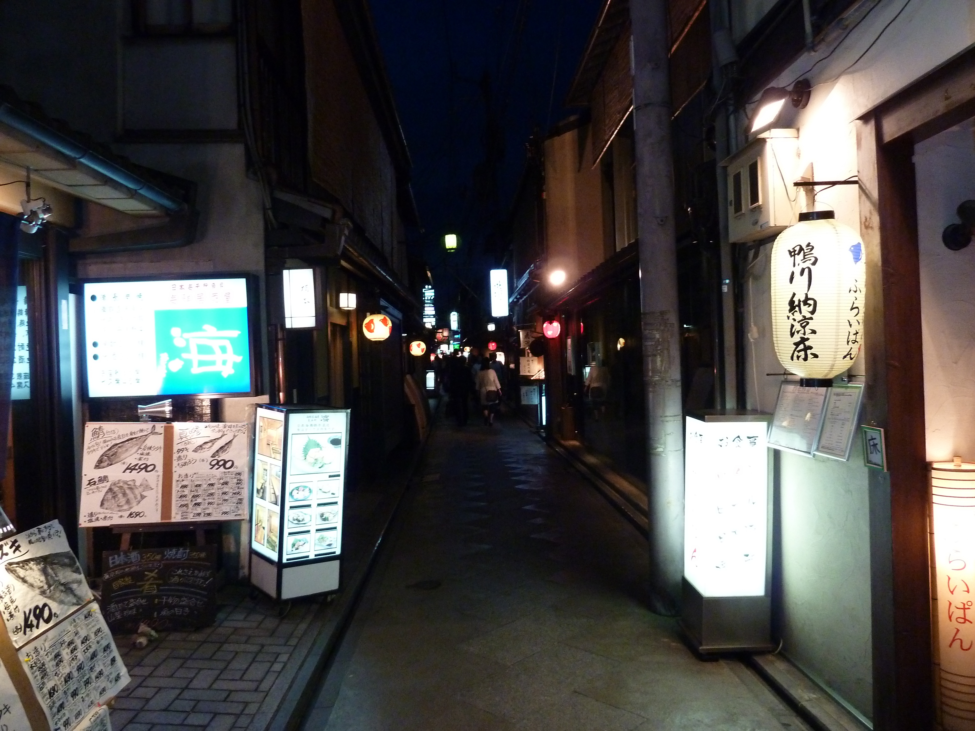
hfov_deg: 69.4
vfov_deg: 54.9
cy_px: 366
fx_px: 704
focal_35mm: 25
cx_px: 488
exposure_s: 1/30
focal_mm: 4.1
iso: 400
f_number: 3.3
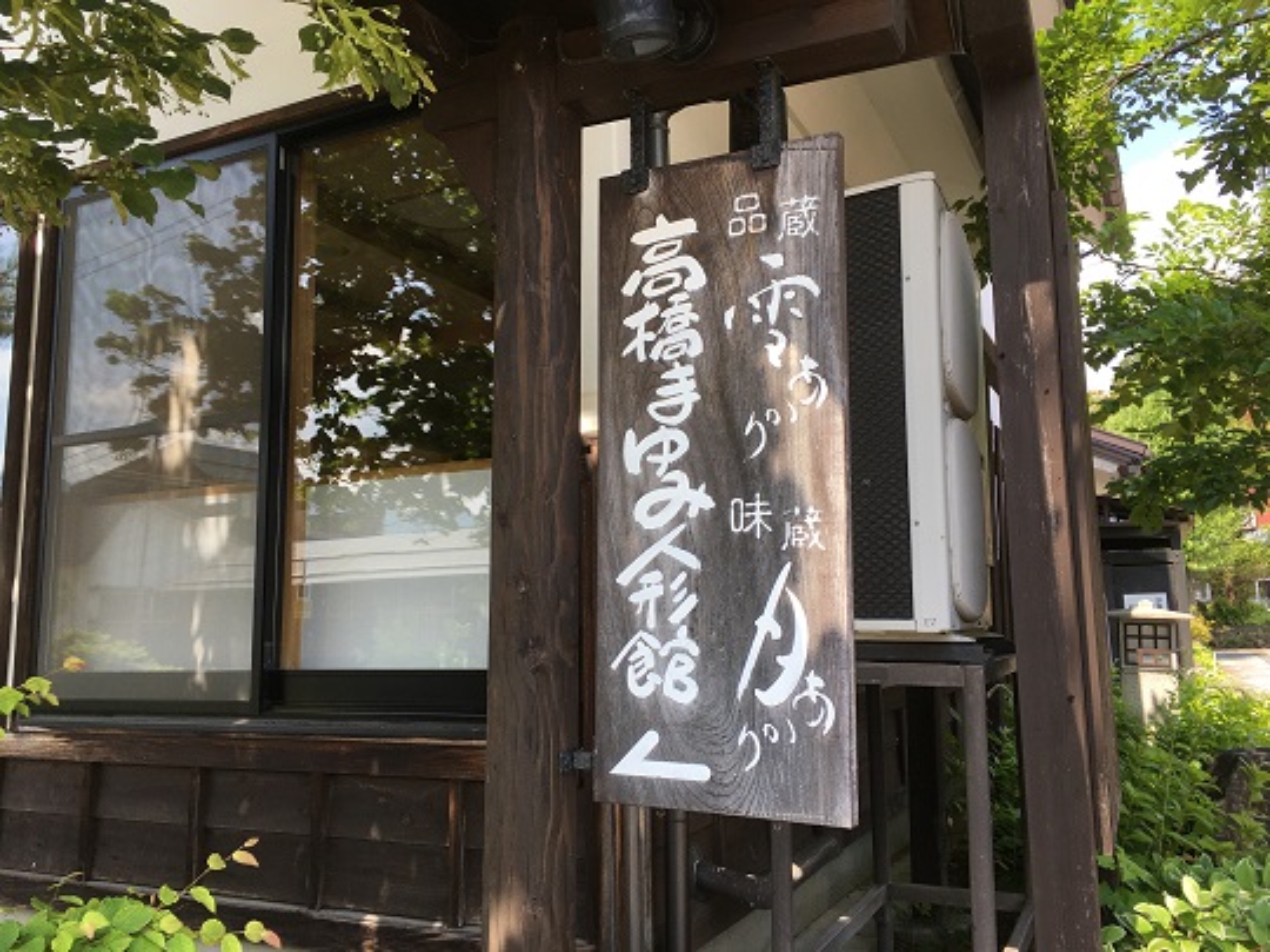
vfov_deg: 48.2
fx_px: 1064
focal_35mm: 29
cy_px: 476
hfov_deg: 61.7
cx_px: 635
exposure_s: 1/407
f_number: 2.2
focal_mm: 4.15
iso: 25
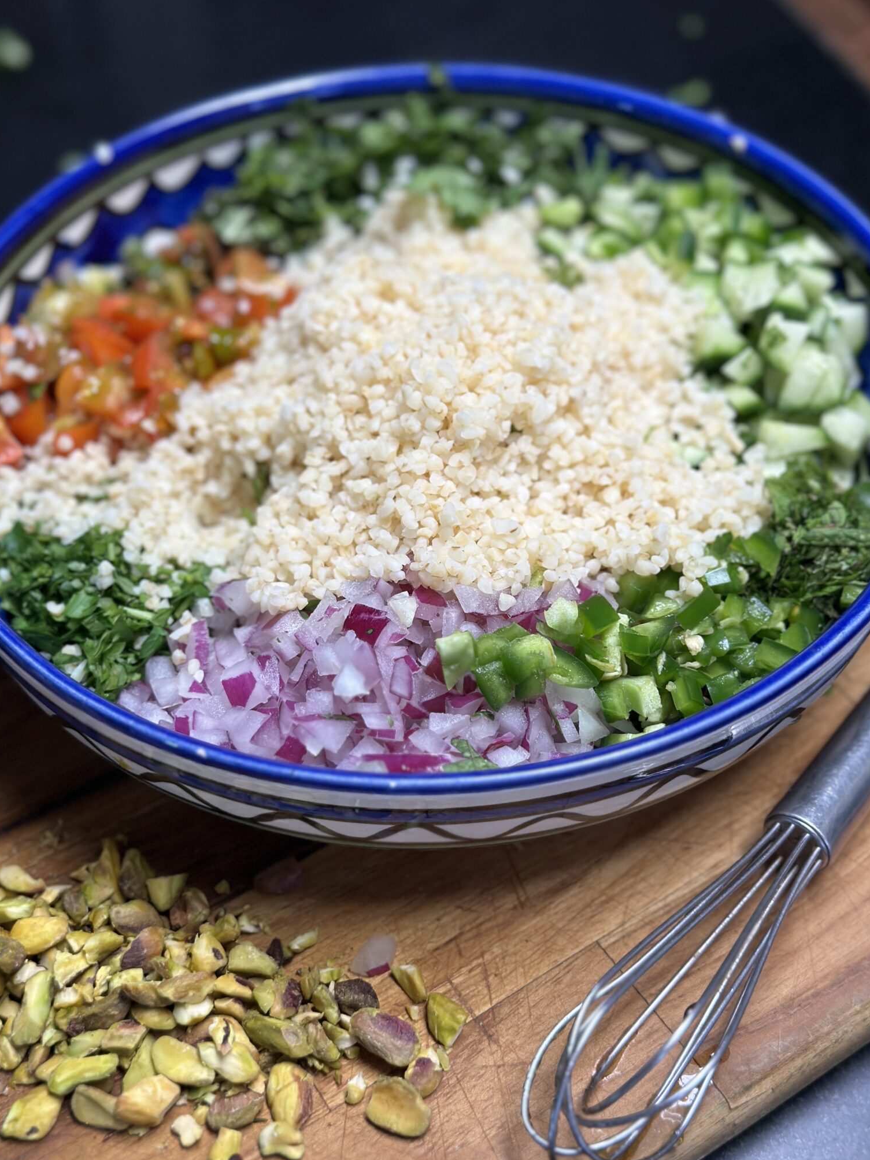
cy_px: 572
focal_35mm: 49
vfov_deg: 38.9
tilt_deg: -48.6
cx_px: 437
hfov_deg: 29.7
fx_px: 1642
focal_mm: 6.86
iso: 125
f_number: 1.78
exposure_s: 1/120
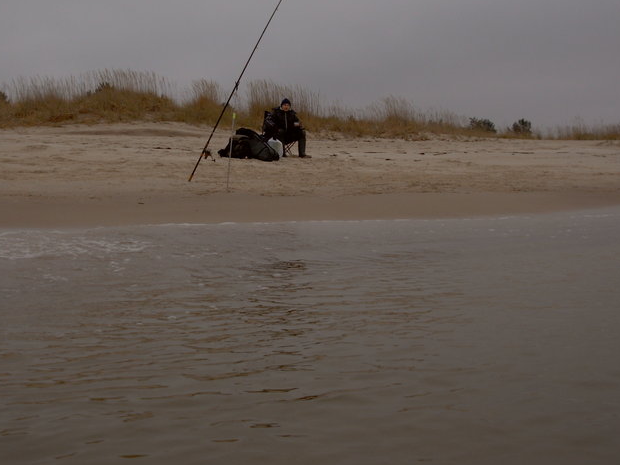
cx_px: 264
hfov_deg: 38.8
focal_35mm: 49
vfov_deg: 29.6
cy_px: 176
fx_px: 878
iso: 50
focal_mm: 6.3
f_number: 2.9
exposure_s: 1/215
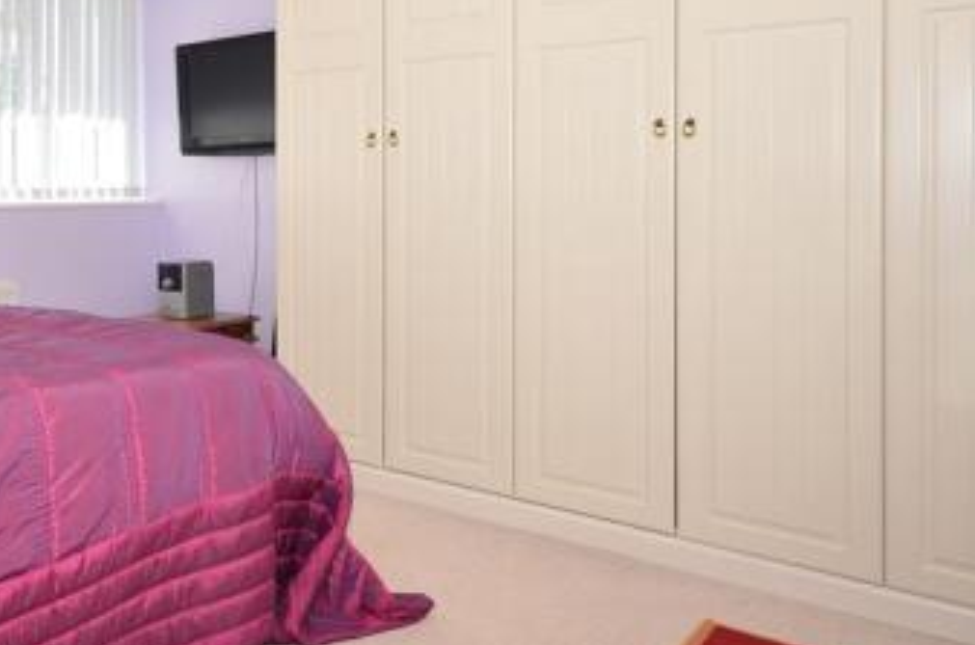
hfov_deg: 48.0
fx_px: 1026
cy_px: 182
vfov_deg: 34.4
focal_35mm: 38
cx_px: 194
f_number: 5.6
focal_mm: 13
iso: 200
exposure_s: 1/200
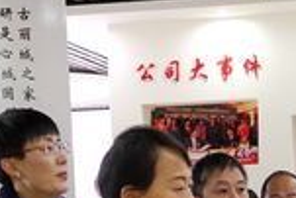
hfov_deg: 15.8
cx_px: 229
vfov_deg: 9.9
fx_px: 1062
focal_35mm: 129
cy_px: 389
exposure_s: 1/160
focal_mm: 31
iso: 2500
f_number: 4
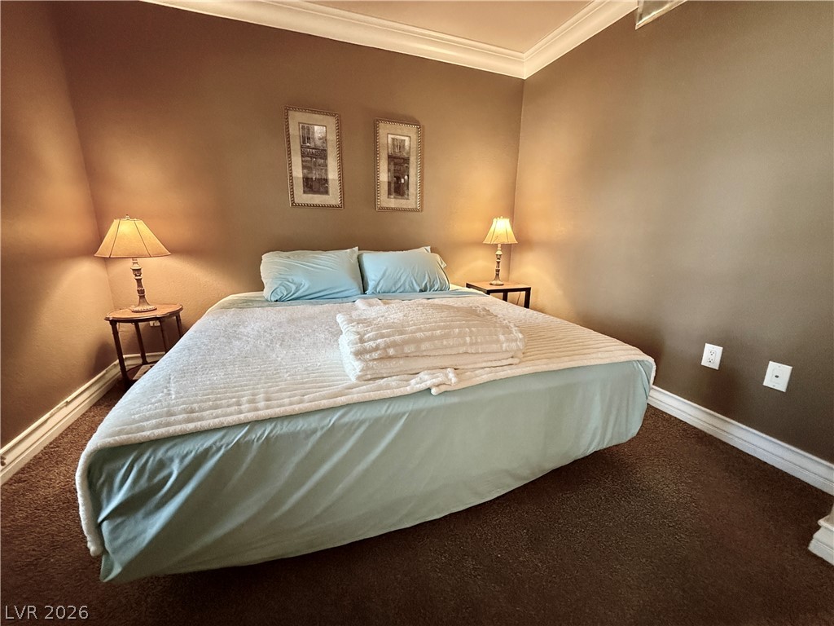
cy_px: 313
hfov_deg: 102.1
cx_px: 417
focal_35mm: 14
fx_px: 337
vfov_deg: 85.7
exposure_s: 1/60
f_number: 2.2
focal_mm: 2.22
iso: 800
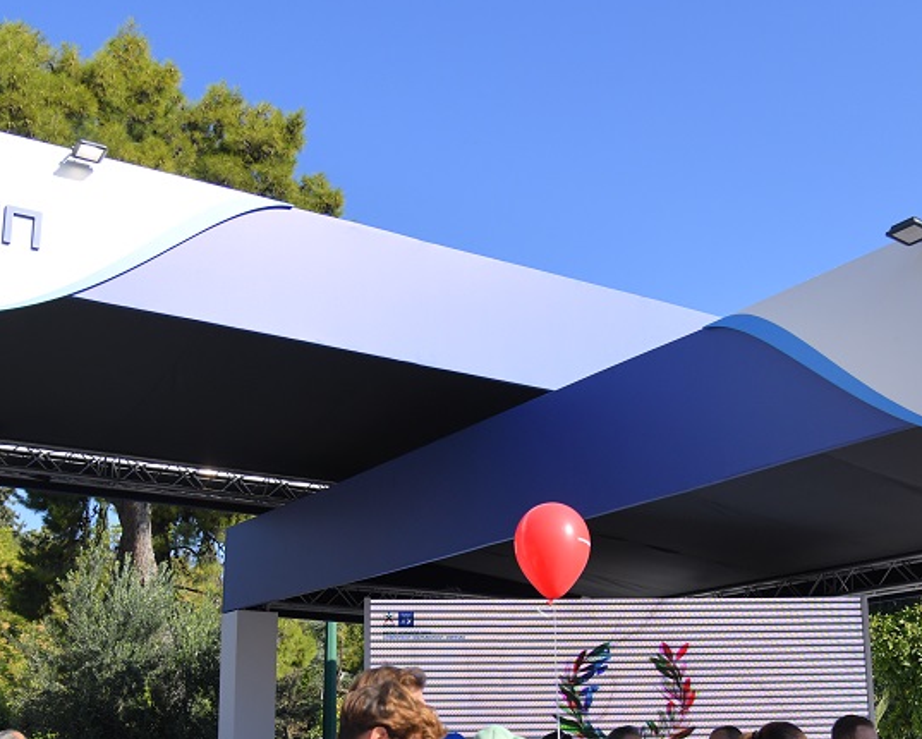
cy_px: 553
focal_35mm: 44
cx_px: 513
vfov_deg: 33.5
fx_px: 1201
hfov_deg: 41.9
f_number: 4
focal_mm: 24
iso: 800
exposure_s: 1/8000
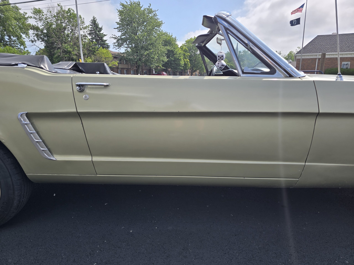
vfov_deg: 58.9
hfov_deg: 73.9
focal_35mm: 23
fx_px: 235
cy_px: 132
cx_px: 177
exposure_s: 1/922
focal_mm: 6.3
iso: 12
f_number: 1.7
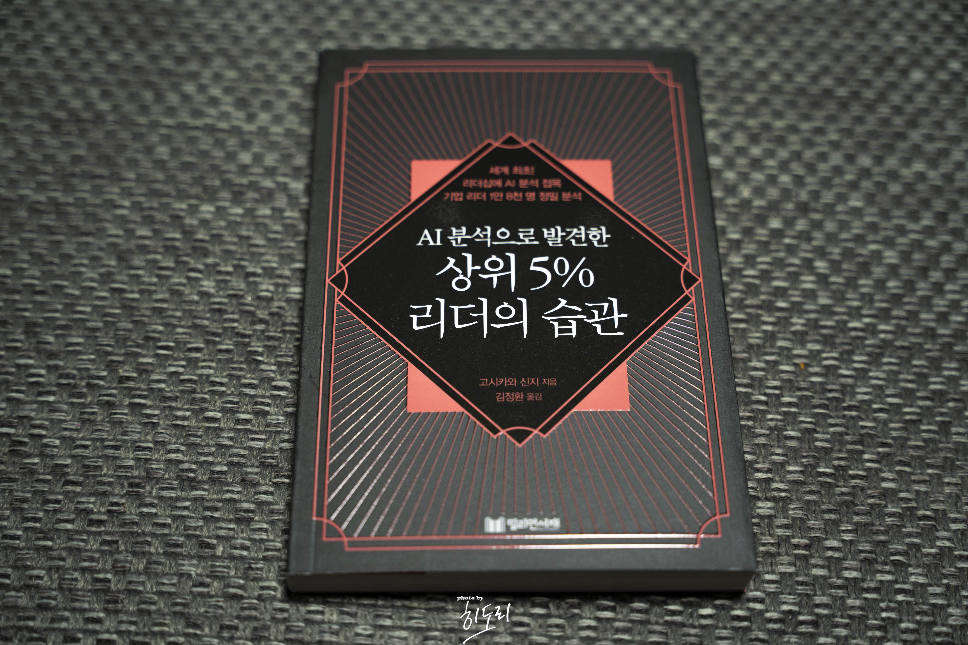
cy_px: 322
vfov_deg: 26.8
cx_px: 484
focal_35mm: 50
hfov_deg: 39.4
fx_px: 1352
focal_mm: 50.3
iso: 250
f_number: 2.8
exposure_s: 1/50
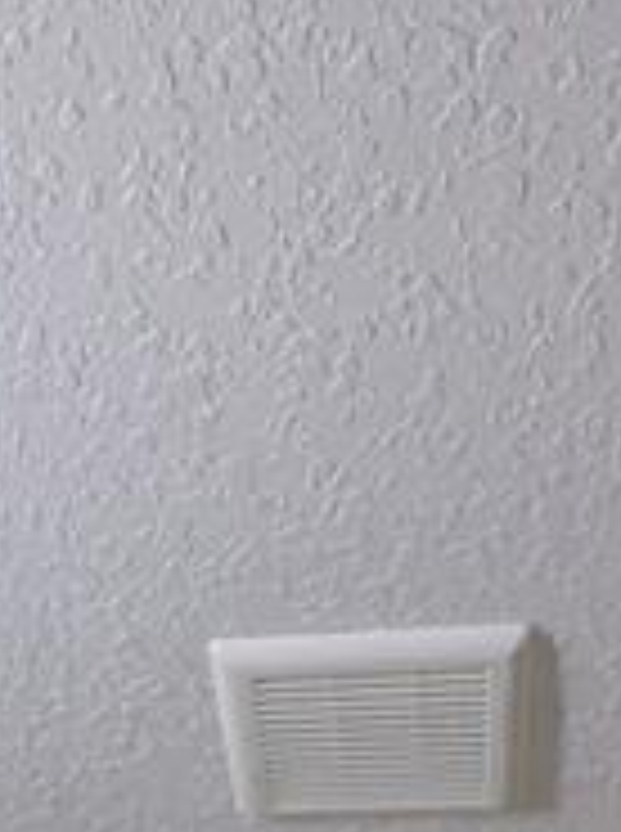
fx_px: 2496
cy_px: 2330
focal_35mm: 104
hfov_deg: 14.0
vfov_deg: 12.1
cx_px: 22
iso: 95
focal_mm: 2.35
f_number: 2.2
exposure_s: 1/120
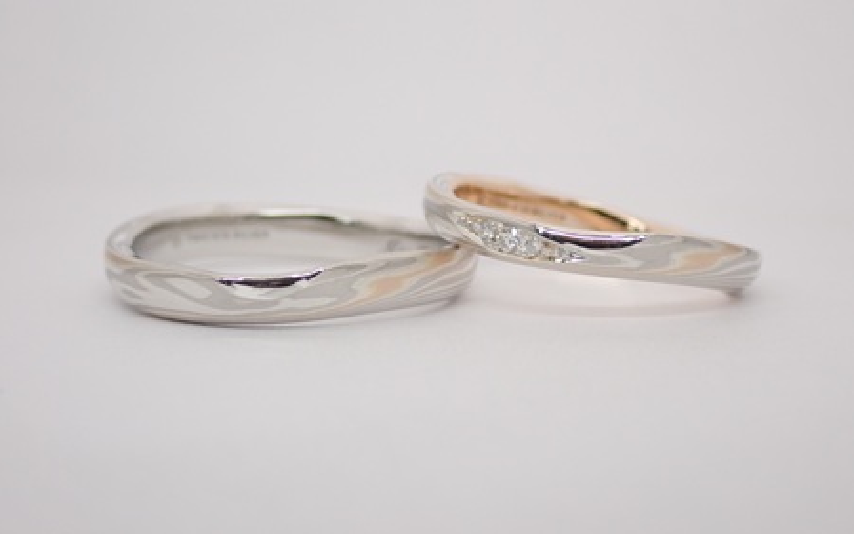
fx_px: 1908
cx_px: 427
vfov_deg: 15.9
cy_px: 260
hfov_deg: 25.2
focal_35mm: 82
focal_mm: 13.65
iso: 200
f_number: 4.1
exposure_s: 1/100
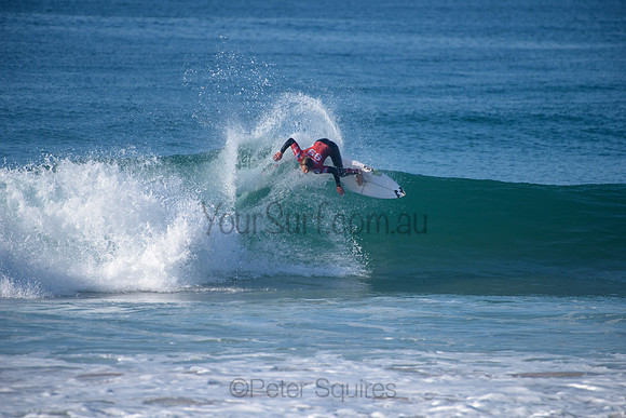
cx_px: 313
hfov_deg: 4.1
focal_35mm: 500
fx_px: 8696
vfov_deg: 2.8
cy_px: 209
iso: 220
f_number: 5.6
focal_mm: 500
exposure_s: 1/2000
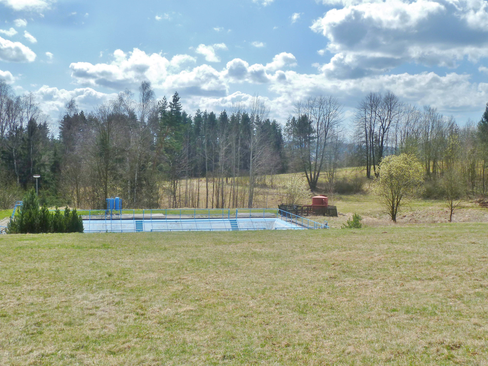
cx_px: 244
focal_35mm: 37
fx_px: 522
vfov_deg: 38.7
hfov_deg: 50.1
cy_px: 183
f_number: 5
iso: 80
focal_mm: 6.1
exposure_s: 1/500
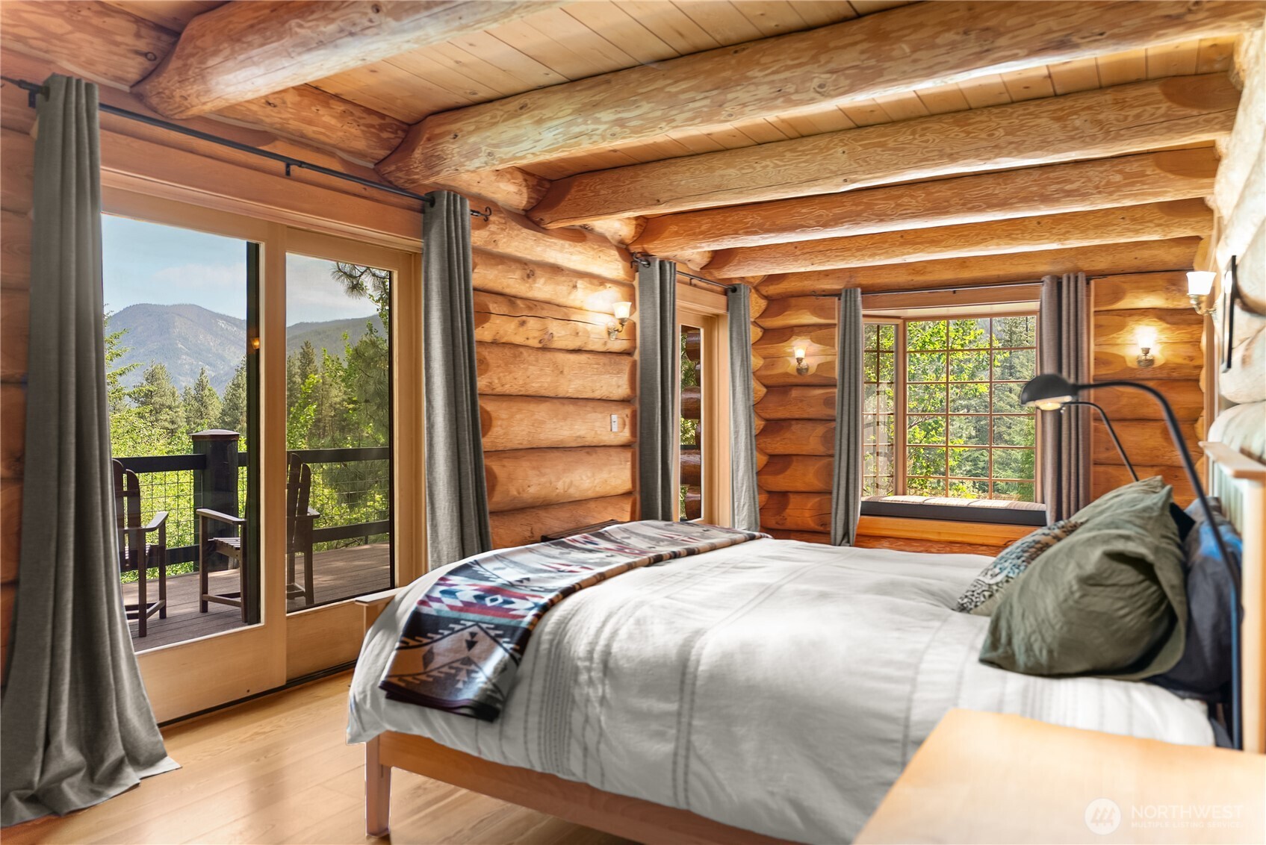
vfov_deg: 53.2
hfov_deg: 73.7
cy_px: 422
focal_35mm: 24
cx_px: 633
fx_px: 844
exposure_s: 1/15
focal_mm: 24
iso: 400
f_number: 2.8
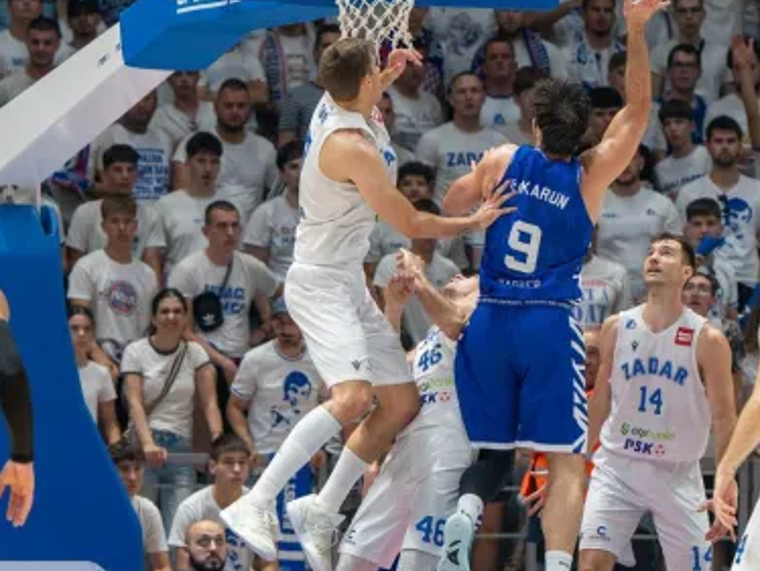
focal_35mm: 250
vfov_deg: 5.9
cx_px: 429
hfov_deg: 7.9
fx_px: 5492
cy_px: 170
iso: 640
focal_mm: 128
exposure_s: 1/800
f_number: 2.8
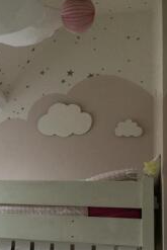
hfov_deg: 23.2
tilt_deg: +10.6
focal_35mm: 57
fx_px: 396
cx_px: 14
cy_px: 173
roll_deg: -3.2
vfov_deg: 34.6
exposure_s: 1/33
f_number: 2.4
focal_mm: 3.3
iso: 125
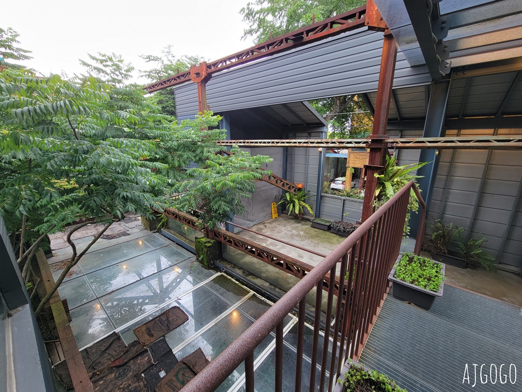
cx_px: 261
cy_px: 196
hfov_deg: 106.2
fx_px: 196
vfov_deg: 89.9
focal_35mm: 13
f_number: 2.2
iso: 64
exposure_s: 1/120
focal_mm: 2.2
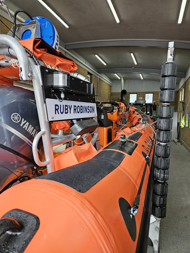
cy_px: 126
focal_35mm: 23
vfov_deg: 73.9
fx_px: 168
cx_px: 95
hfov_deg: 58.9
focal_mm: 5.4
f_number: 1.8
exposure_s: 1/190
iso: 64
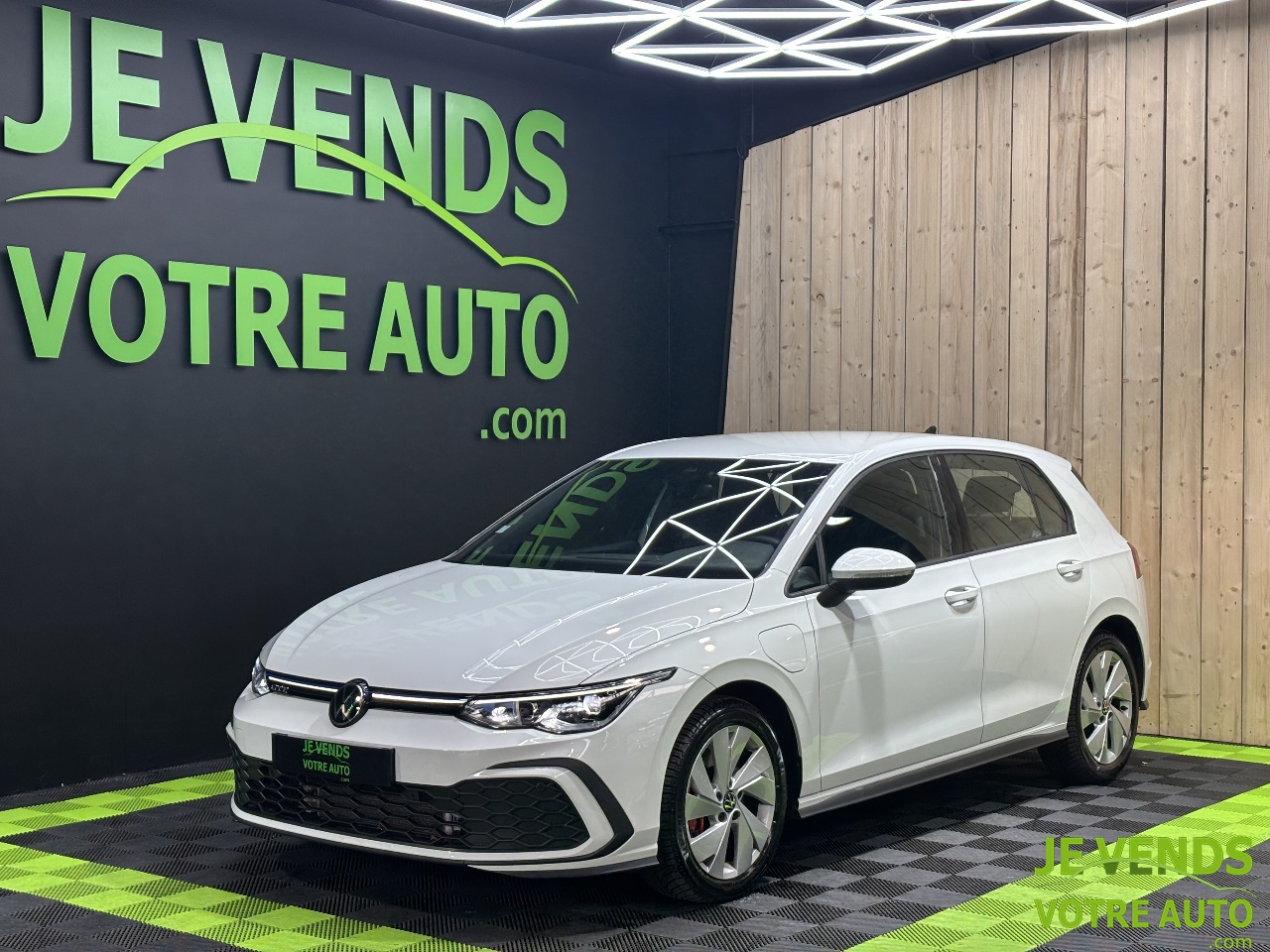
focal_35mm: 52
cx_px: 635
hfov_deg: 36.8
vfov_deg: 28.0
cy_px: 476
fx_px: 1908
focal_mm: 5.96
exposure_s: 1/100
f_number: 1.6
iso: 32
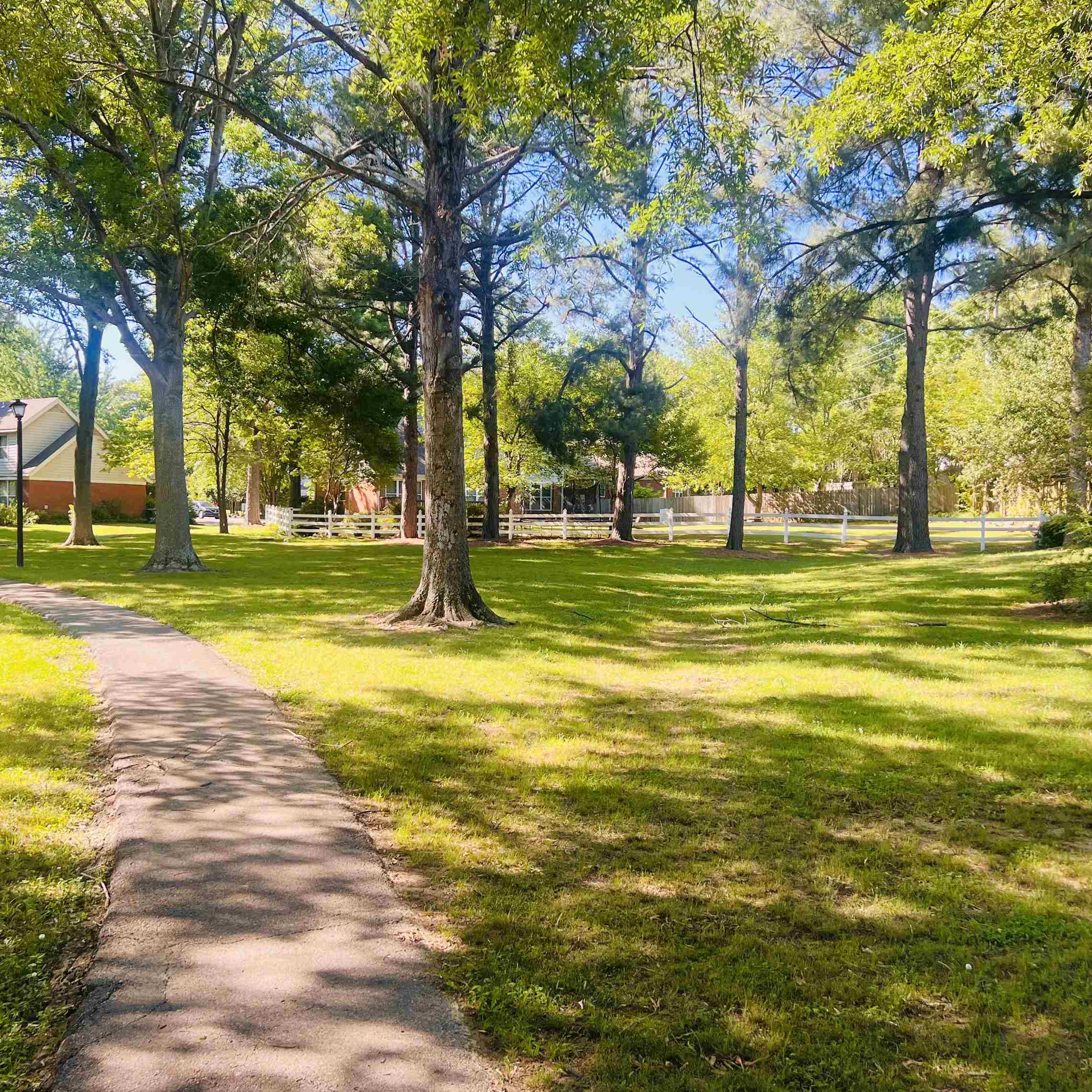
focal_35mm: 31
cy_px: 548
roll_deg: -0.5
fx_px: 1106
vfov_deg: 52.5
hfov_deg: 52.3
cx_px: 460
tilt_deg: -1.6
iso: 50
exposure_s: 1/533
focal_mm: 5.7
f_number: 1.5
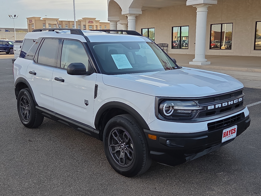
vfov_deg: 36.8
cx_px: 130
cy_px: 98
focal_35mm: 39
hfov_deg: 47.9
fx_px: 294
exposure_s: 1/714
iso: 25
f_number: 1.8
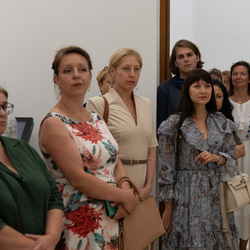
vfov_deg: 22.2
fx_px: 637
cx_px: 149
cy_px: 126
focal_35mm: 78
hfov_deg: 22.2
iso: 1600
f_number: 2.8
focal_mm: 35
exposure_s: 1/320
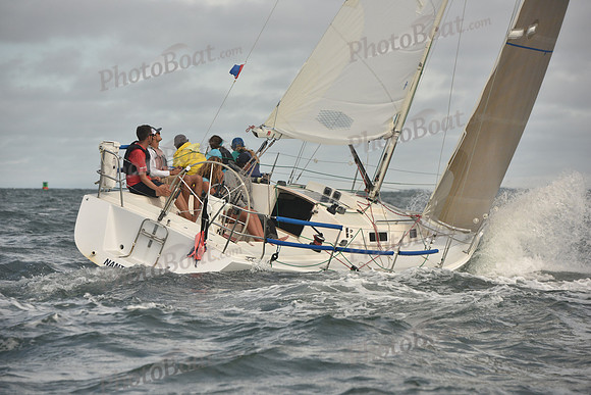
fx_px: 2791
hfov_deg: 12.1
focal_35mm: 170
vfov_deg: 8.1
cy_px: 198
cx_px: 296
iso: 320
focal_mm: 170
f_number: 6.3
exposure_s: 1/1000
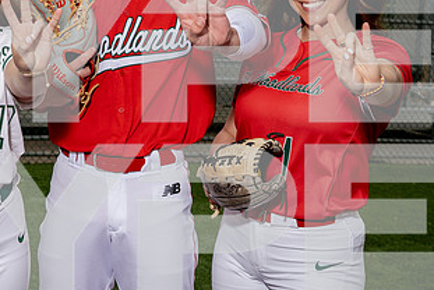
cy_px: 49
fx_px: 1146
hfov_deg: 21.3
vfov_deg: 14.3
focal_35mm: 95
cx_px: 114
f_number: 8
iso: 100
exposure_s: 1/250
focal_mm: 51
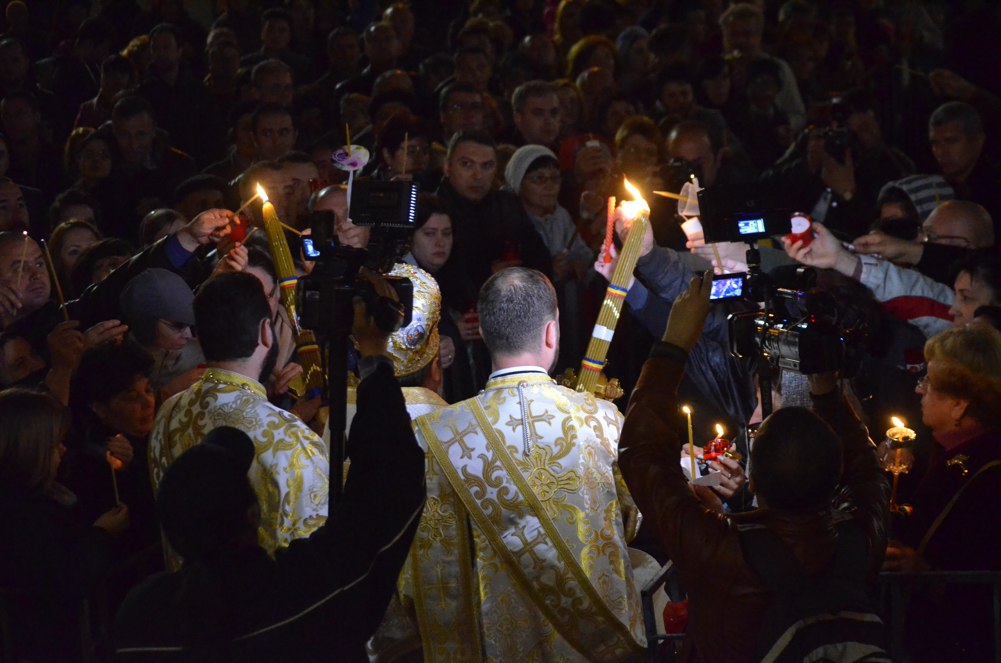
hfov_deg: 22.7
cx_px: 500
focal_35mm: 90
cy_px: 332
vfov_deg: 15.1
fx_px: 2497
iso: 6400
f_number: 4.2
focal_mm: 60
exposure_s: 1/160
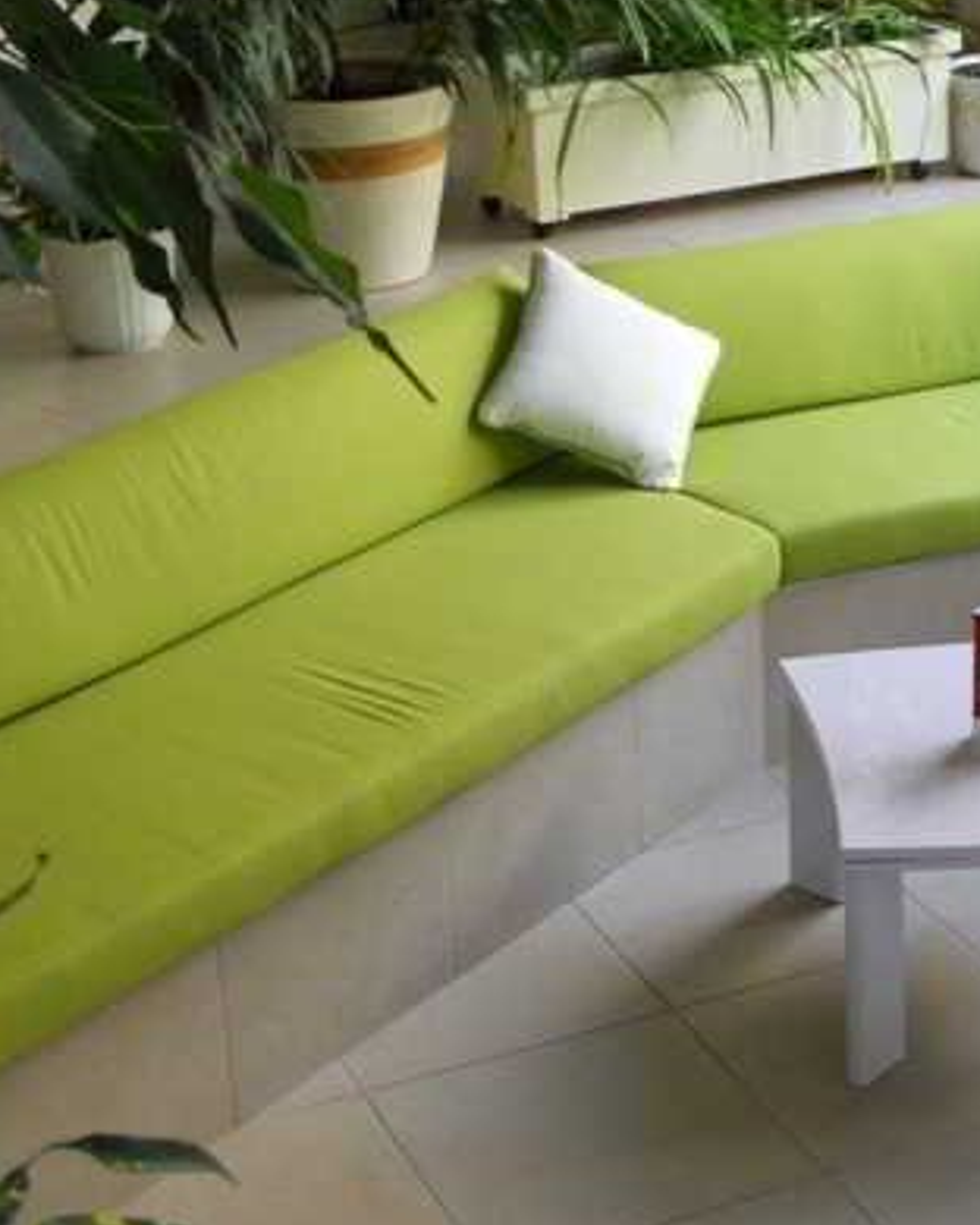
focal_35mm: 72
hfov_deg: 21.1
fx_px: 2610
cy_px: 716
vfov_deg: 26.4
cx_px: 694
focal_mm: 6.4
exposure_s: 1/125
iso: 500
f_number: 3
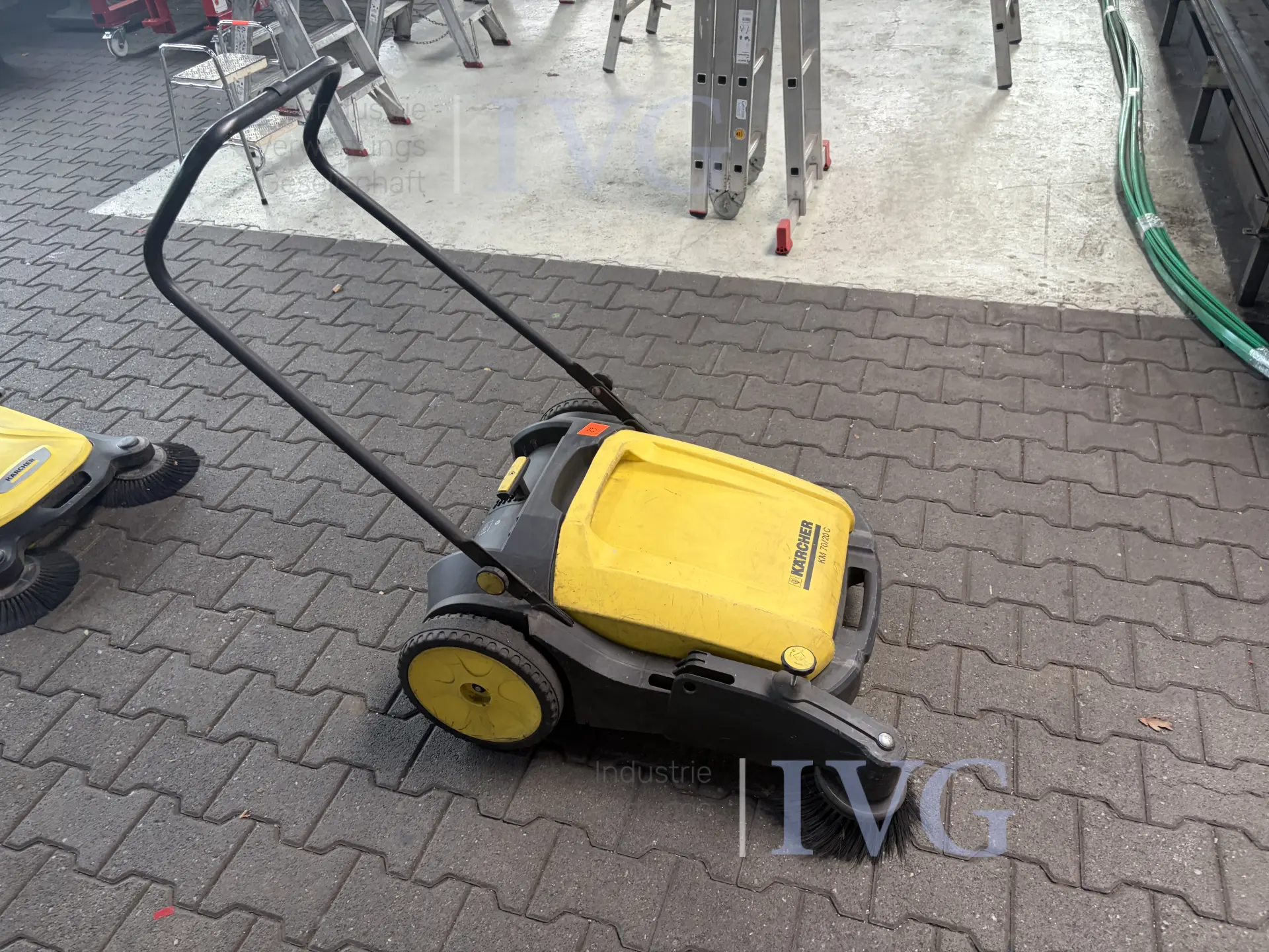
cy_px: 476
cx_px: 634
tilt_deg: -36.6
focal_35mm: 26
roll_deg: +5.8
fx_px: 953
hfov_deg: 67.3
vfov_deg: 53.1
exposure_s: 1/115
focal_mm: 5.96
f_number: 1.6
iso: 125
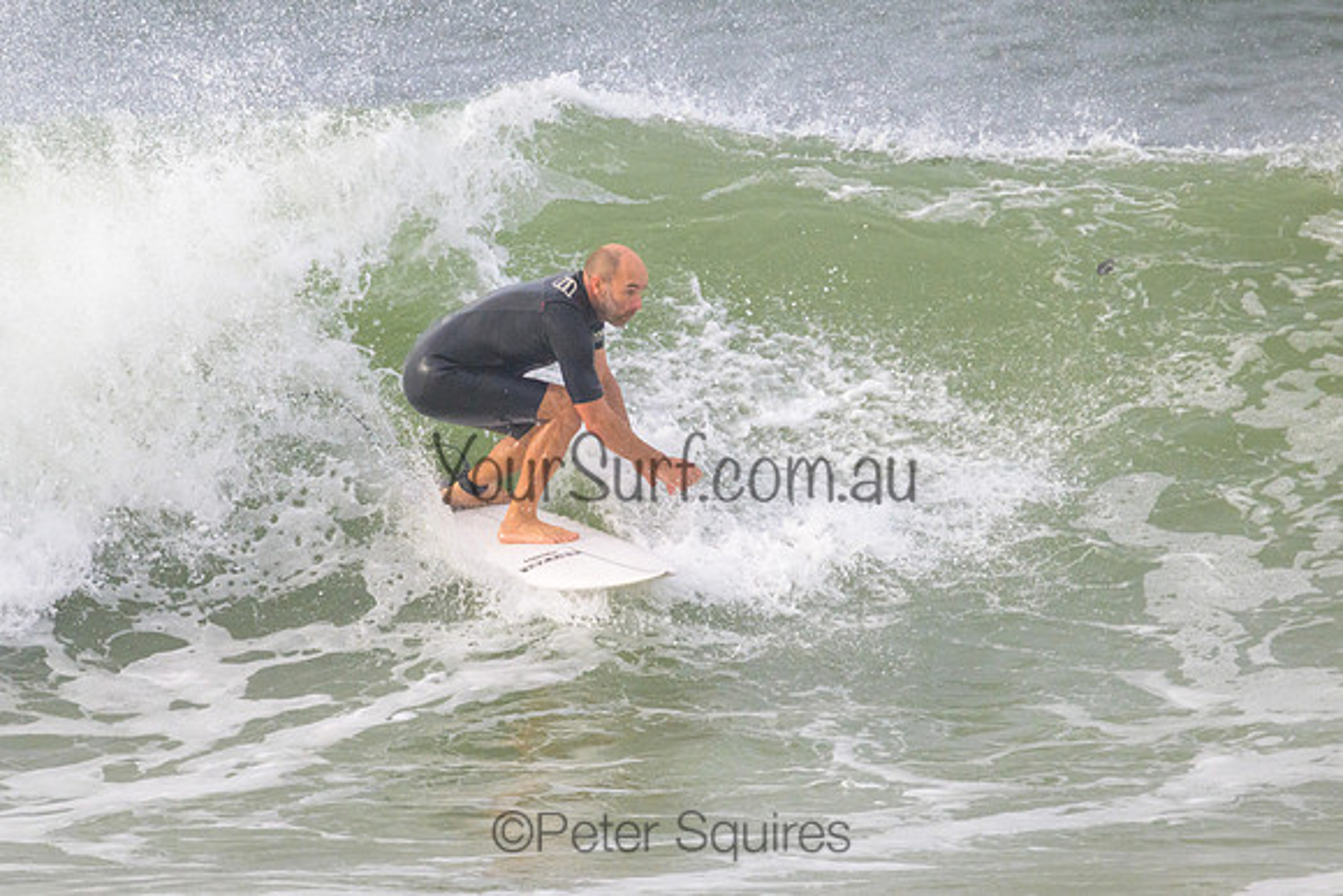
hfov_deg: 2.2
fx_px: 35250
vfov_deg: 1.5
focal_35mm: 945
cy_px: 391
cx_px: 552
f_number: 11
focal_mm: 800
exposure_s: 1/2000
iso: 1600
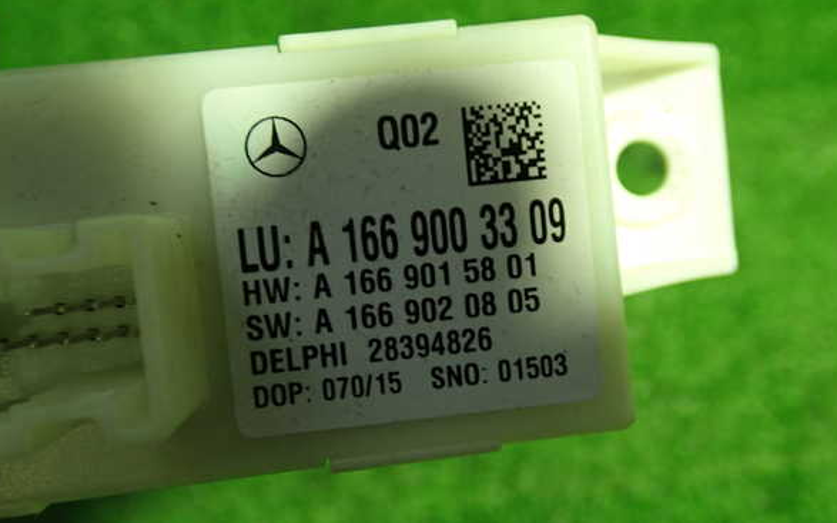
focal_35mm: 39
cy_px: 271
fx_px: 890
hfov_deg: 50.4
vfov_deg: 32.8
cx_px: 416
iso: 400
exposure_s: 1/40
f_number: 2.5
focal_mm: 6.37
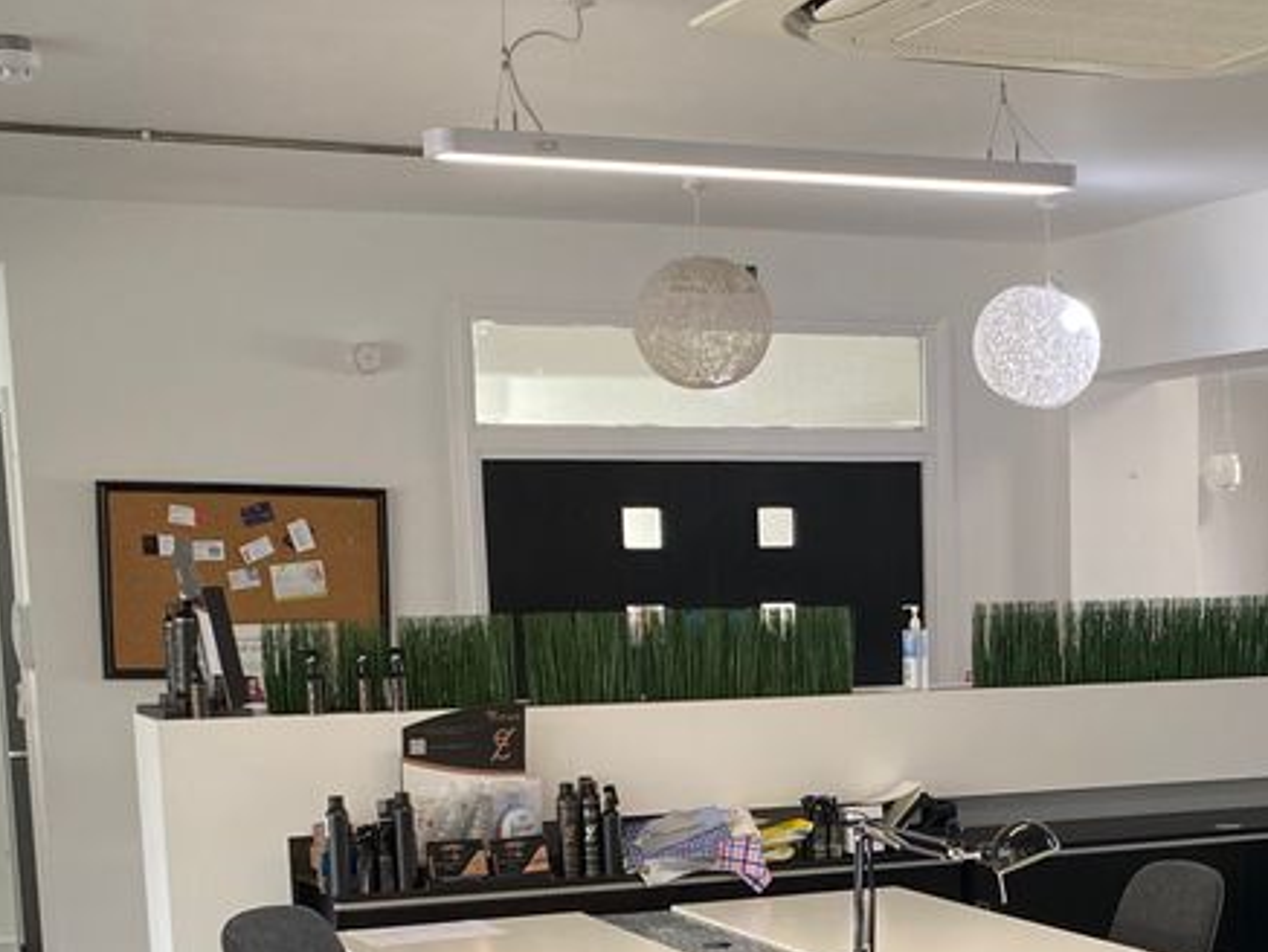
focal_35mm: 66
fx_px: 2418
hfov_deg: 28.8
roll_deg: +1.4
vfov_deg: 21.4
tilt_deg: -10.0
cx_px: 992
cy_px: 968
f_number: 1.8
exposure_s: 1/100
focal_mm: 4.25
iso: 100
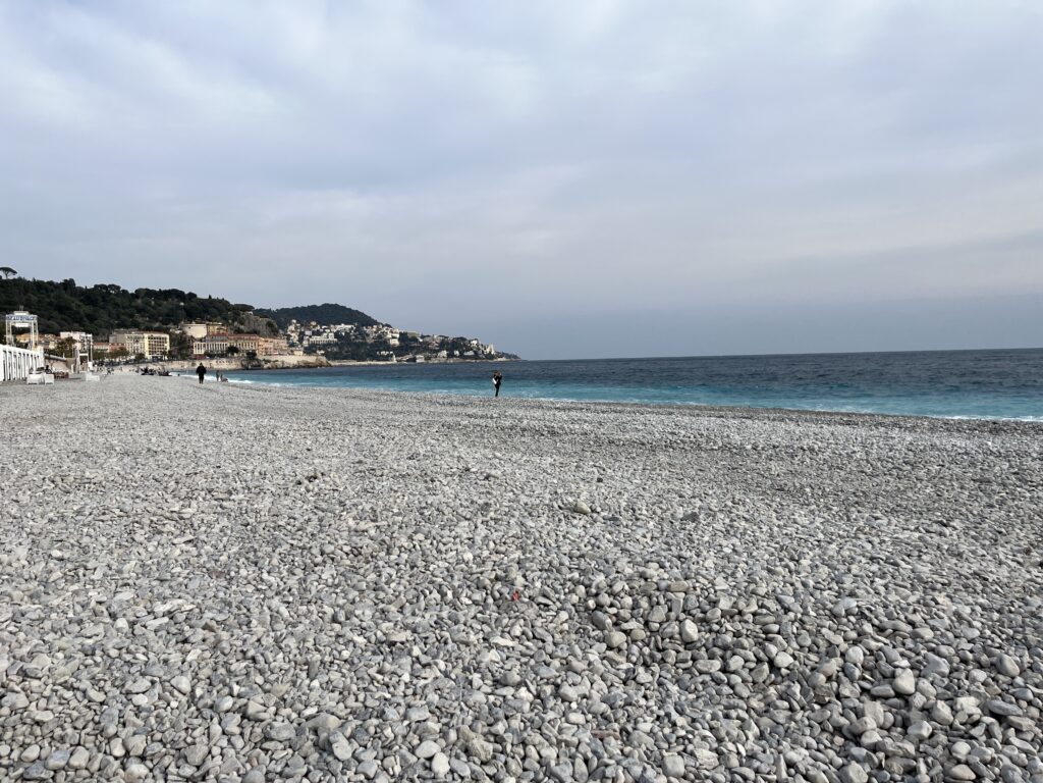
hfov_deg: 67.3
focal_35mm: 26
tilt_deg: -2.4
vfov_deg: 53.1
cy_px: 392
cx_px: 522
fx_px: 783
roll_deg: +1.8
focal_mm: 5.1
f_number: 1.6
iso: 50
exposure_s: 1/4854
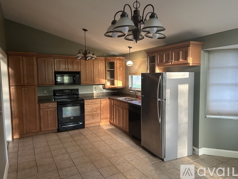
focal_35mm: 26
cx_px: 119
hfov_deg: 67.3
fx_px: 179
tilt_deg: -5.3
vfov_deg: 53.0
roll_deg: +0.8
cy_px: 90
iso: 250
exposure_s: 1/60
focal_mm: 5.7
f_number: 1.5
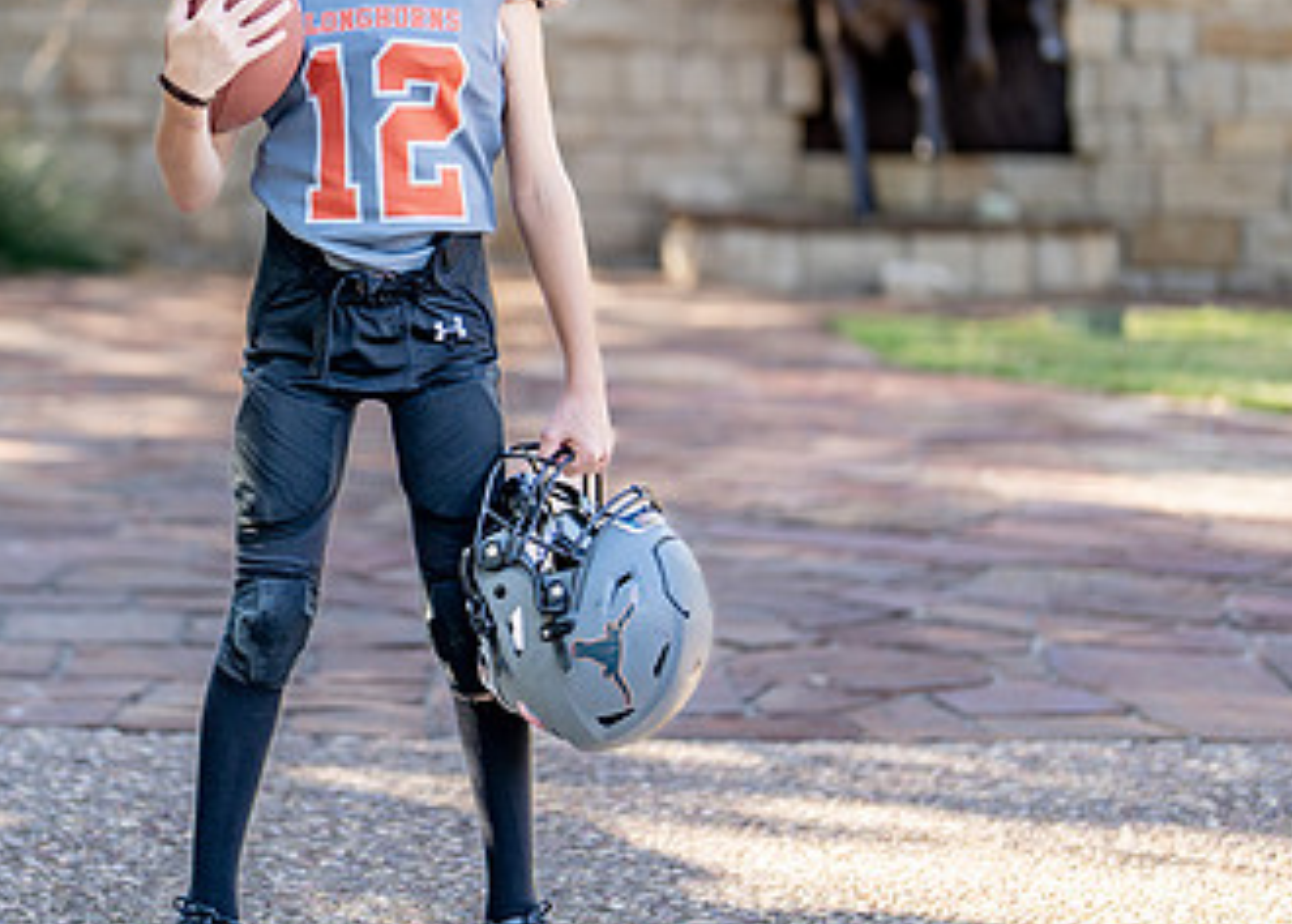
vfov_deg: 14.3
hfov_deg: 19.9
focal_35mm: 100
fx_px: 3671
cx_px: 398
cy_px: 322
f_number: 1.2
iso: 100
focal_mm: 50
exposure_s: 1/1000
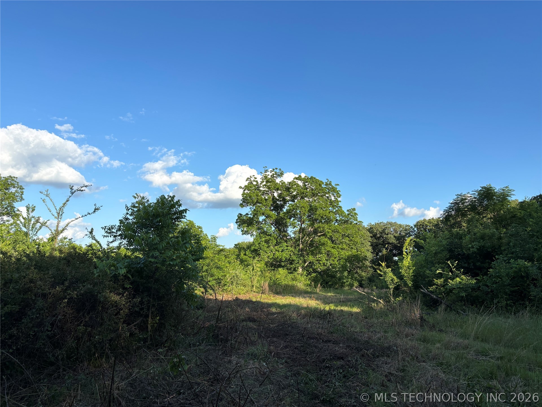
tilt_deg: +10.0
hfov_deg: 67.3
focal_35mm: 26
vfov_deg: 53.1
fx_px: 407
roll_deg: -1.1
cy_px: 204
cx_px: 271
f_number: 1.6
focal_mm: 5.96
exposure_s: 1/2451
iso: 50
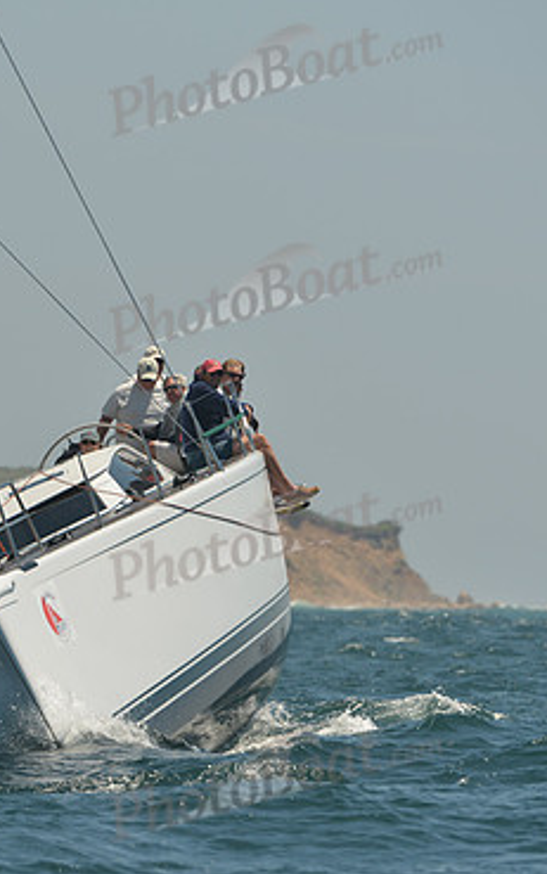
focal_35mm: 641
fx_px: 15271
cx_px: -12
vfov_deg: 3.3
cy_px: 449
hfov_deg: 2.1
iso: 250
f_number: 7.1
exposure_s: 1/1000
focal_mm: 400
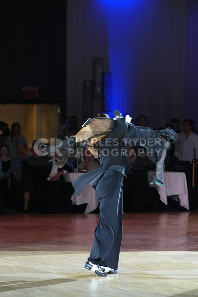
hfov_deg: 6.9
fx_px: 1649
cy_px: 148
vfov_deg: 10.3
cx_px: 99
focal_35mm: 200
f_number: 5
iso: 4000
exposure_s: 1/250
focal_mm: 200
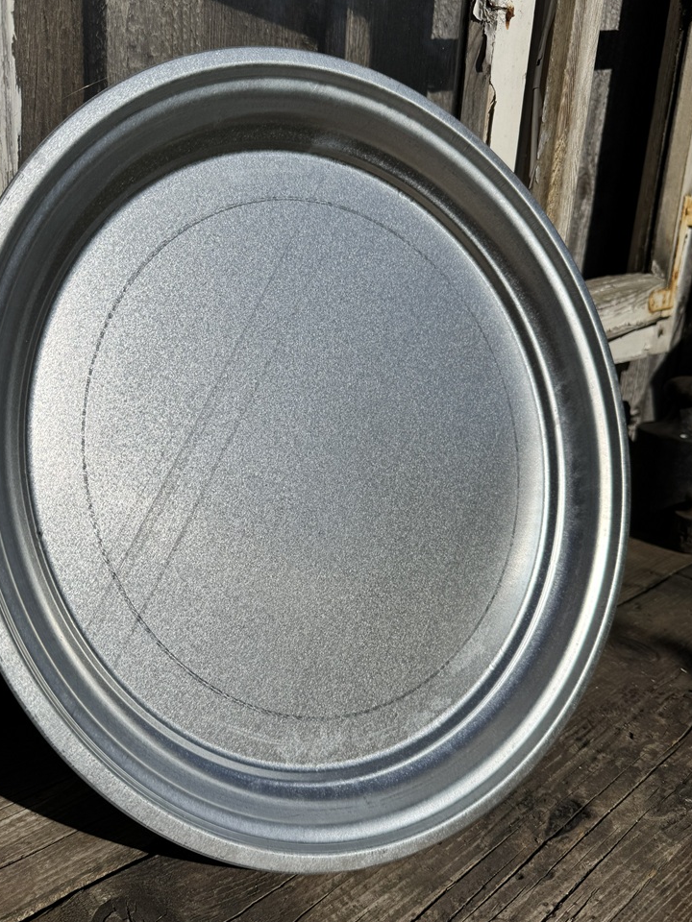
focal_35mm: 30
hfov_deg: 46.7
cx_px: 297
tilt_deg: -18.1
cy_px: 468
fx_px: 800
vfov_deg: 60.0
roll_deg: -2.9
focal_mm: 6.76
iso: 50
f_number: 1.78
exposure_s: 1/20000
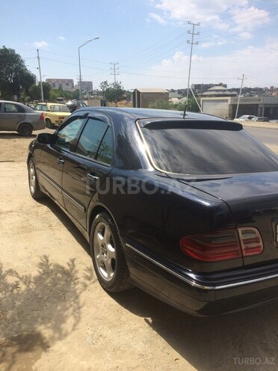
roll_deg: -1.1
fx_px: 311
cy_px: 186
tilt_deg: -18.1
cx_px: 139
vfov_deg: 61.7
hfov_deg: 48.2
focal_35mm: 29
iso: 32
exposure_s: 1/2933
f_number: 2.2
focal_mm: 4.15
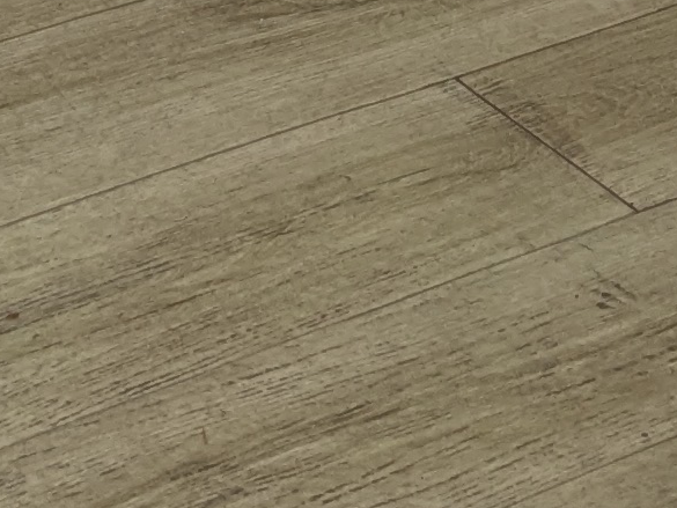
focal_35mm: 186
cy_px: -1119
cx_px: 118
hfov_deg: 10.6
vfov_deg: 7.0
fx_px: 3638
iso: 51
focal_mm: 4.38
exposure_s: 1/99.9
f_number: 1.73
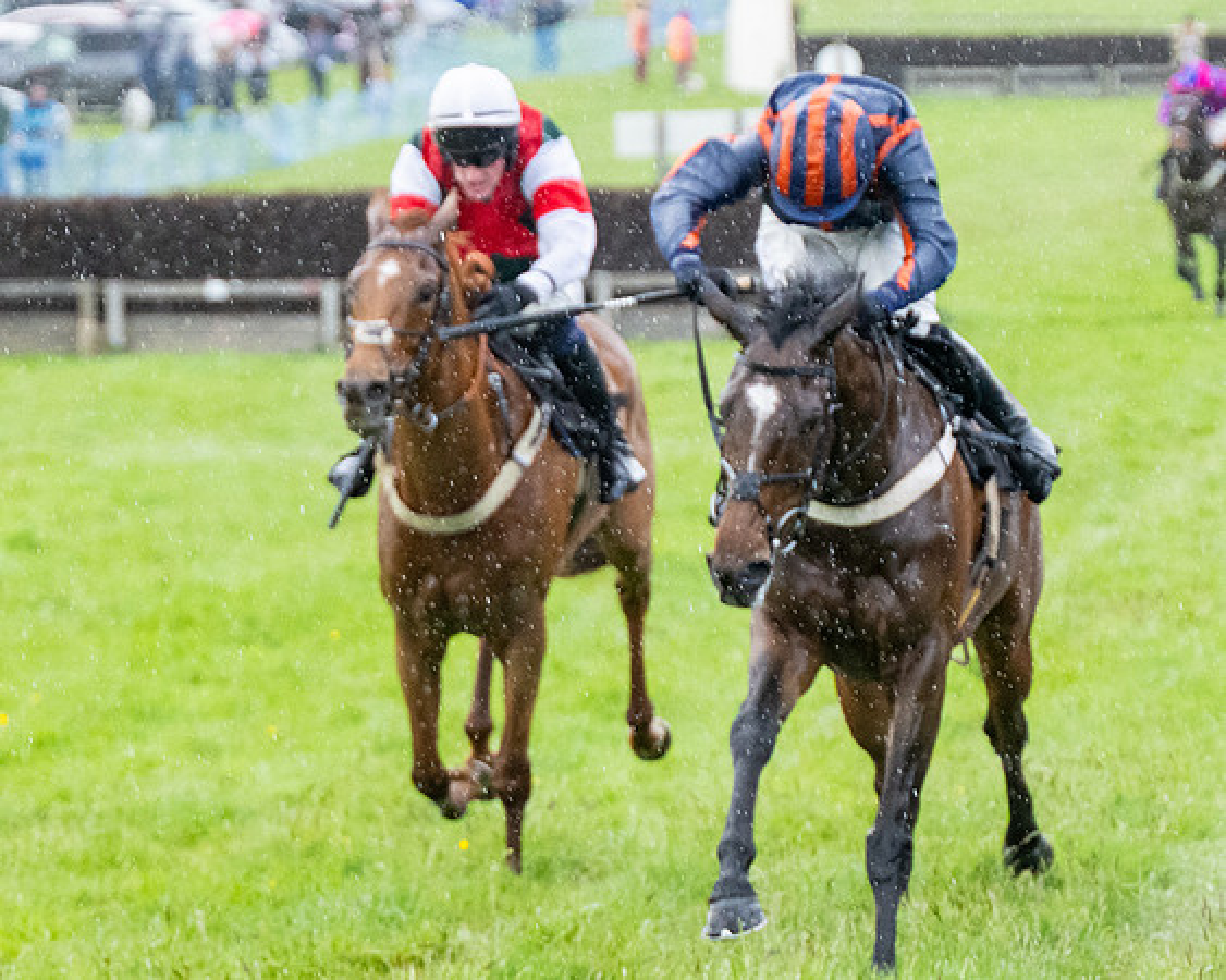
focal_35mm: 242
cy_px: 505
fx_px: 8775
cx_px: 795
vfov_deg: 6.4
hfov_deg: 8.0
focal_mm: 98
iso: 2000
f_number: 4
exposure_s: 1/800
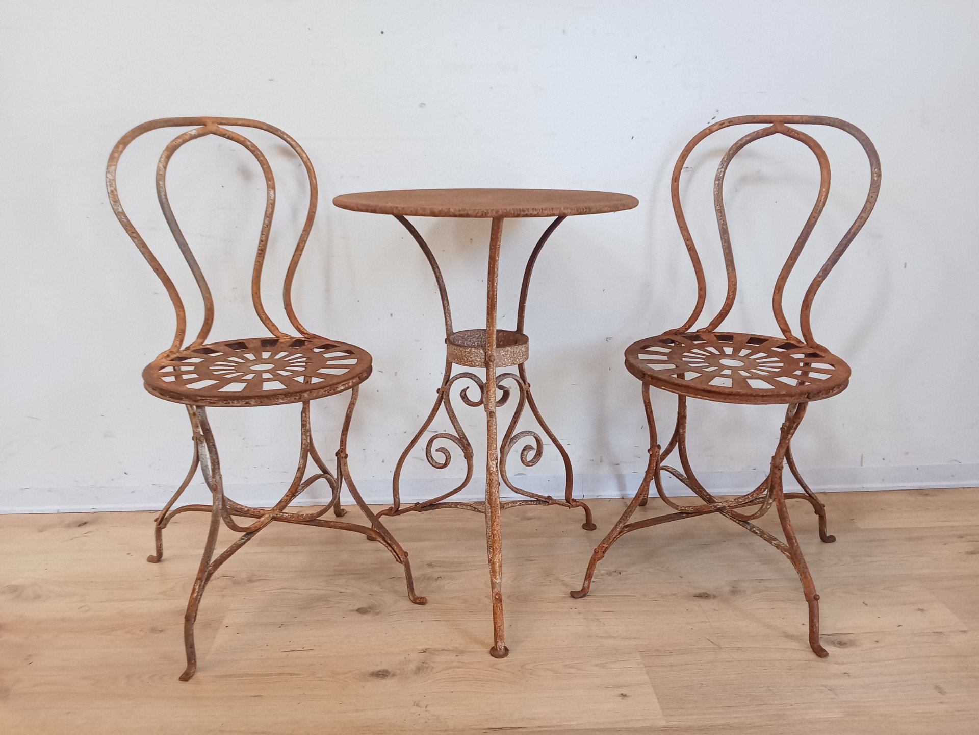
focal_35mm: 27
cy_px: 368
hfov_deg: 65.3
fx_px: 764
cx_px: 490
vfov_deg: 51.4
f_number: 2
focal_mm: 2.79
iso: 124
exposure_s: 1/33.3
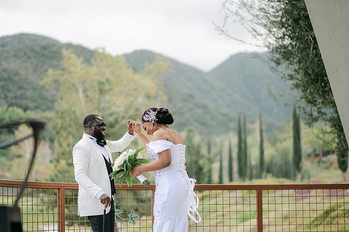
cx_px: 174
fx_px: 824
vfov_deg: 16.1
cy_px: 116
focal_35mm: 85
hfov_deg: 23.9
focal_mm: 85
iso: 100
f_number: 2
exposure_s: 1/1250
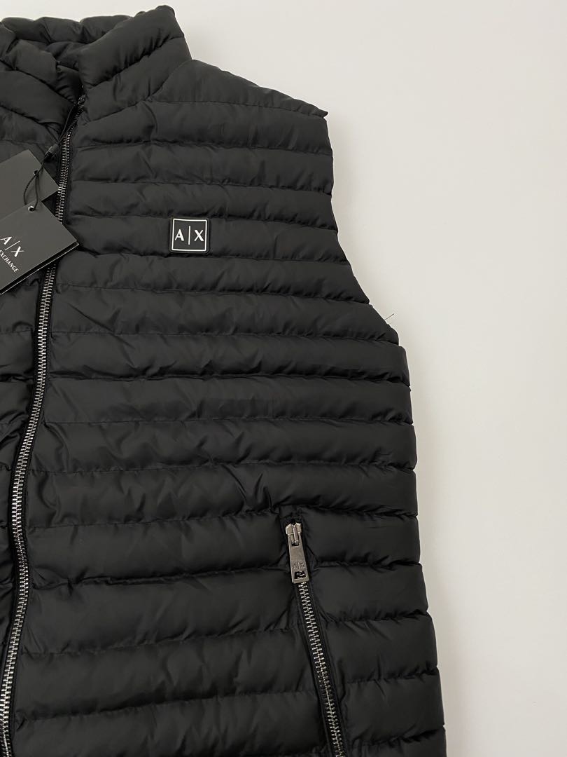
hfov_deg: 53.1
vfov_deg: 67.3
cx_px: 284
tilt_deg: -70.9
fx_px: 568
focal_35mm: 26
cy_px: 378
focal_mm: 4.25
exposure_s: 1/50
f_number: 1.8
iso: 100
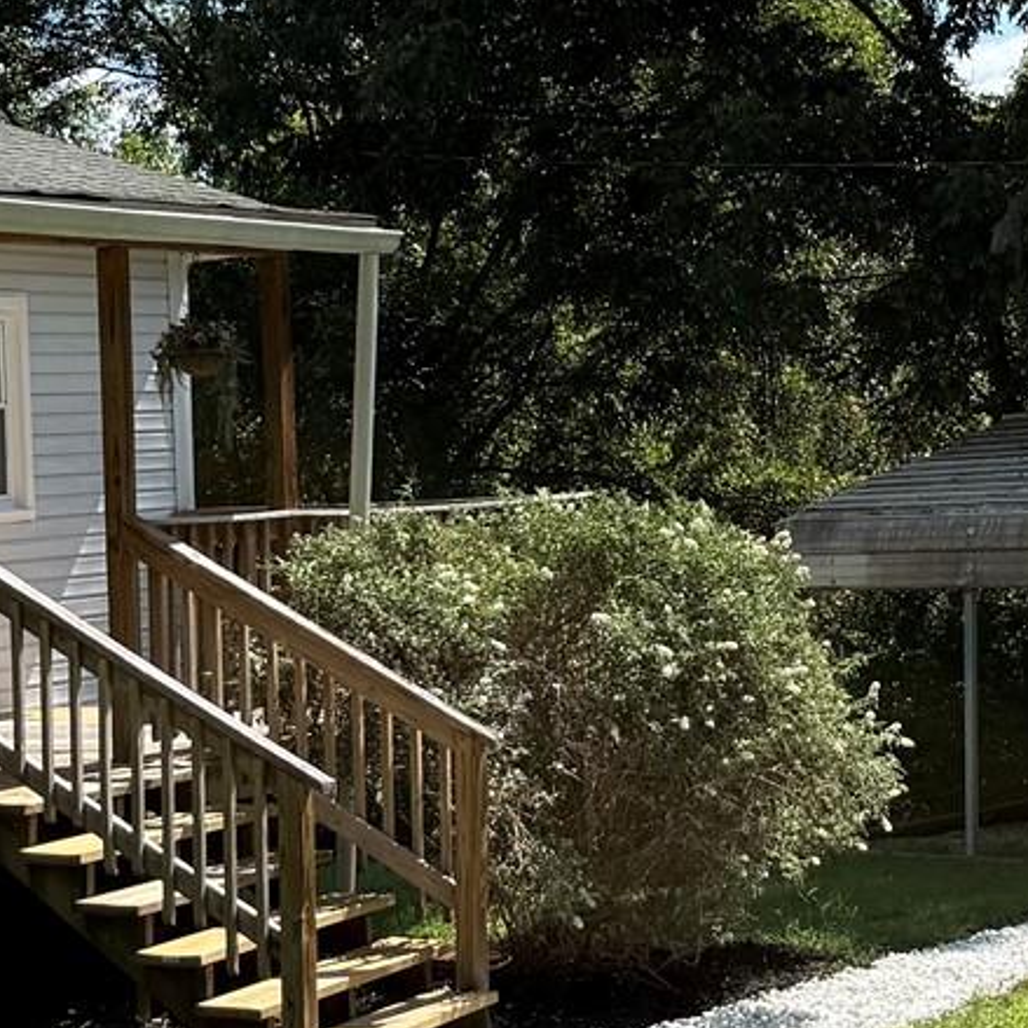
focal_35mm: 99
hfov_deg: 17.4
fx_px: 3326
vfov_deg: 17.5
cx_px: 836
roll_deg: +1.9
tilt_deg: +2.2
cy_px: 325
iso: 80
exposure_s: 1/3759
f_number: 1.78
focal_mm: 6.76
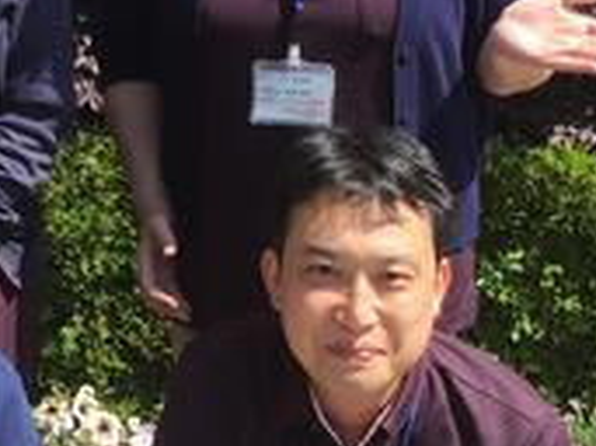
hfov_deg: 17.9
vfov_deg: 13.5
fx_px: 1875
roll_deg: -0.2
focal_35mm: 109
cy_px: 129
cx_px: 94
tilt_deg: -11.7
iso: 25
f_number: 2.4
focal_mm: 3.3
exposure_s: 1/582
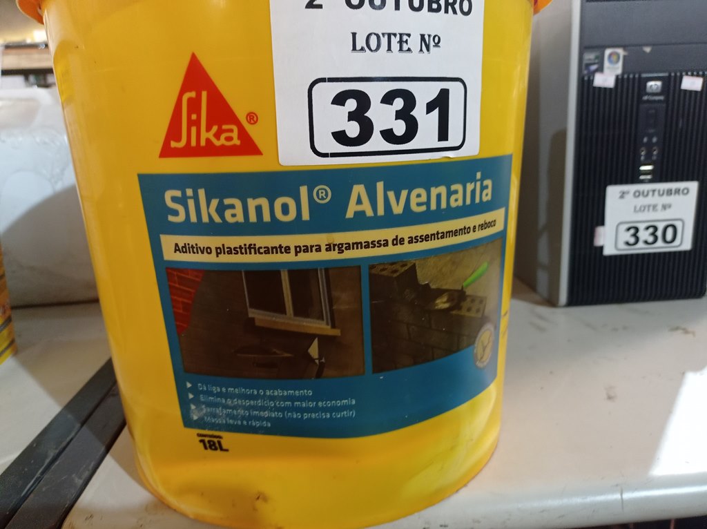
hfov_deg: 63.5
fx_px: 571
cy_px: 264
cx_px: 354
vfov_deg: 49.7
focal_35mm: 28
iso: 443
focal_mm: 4.7
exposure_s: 1/24
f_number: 1.79
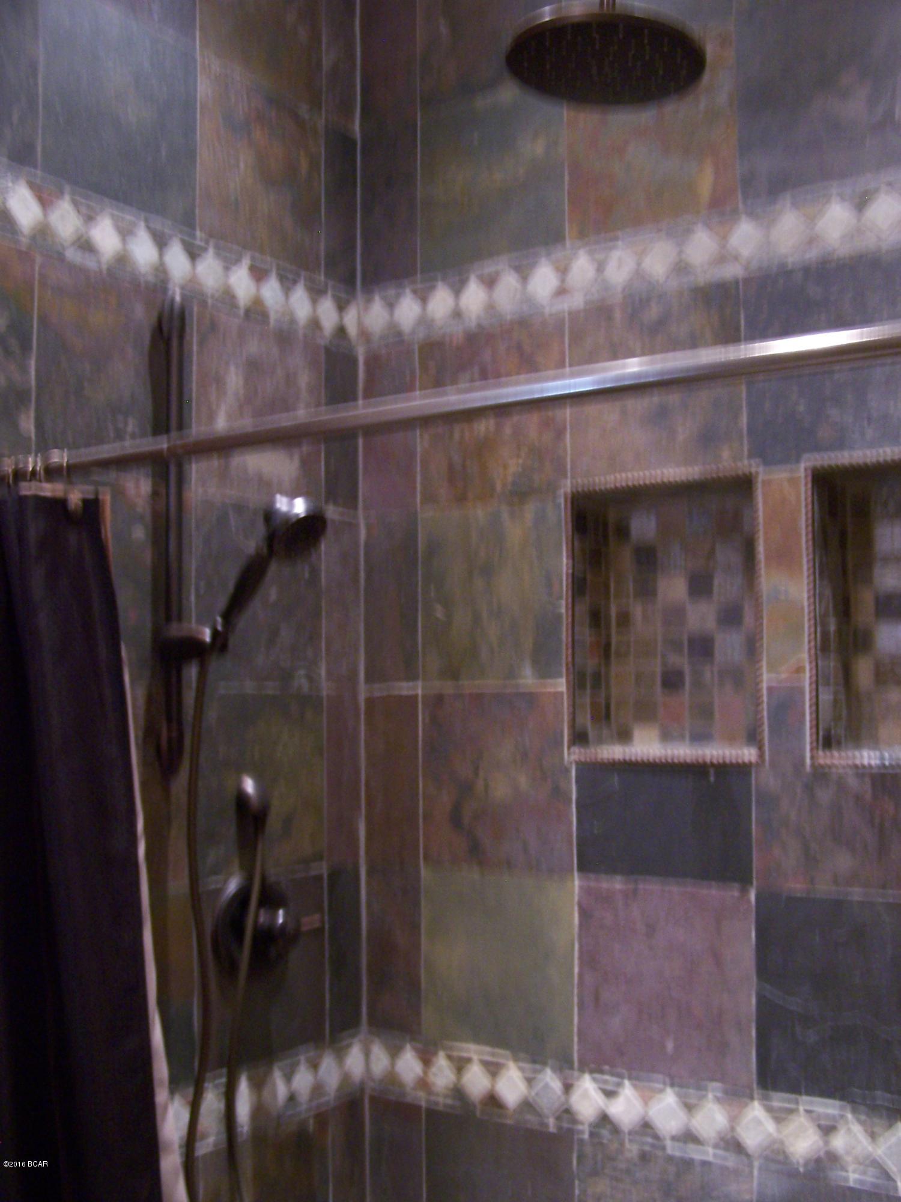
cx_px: 450
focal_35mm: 38
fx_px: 1319
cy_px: 601
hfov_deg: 37.7
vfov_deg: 49.0
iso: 140
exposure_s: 1/8
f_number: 2.8
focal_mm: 6.3
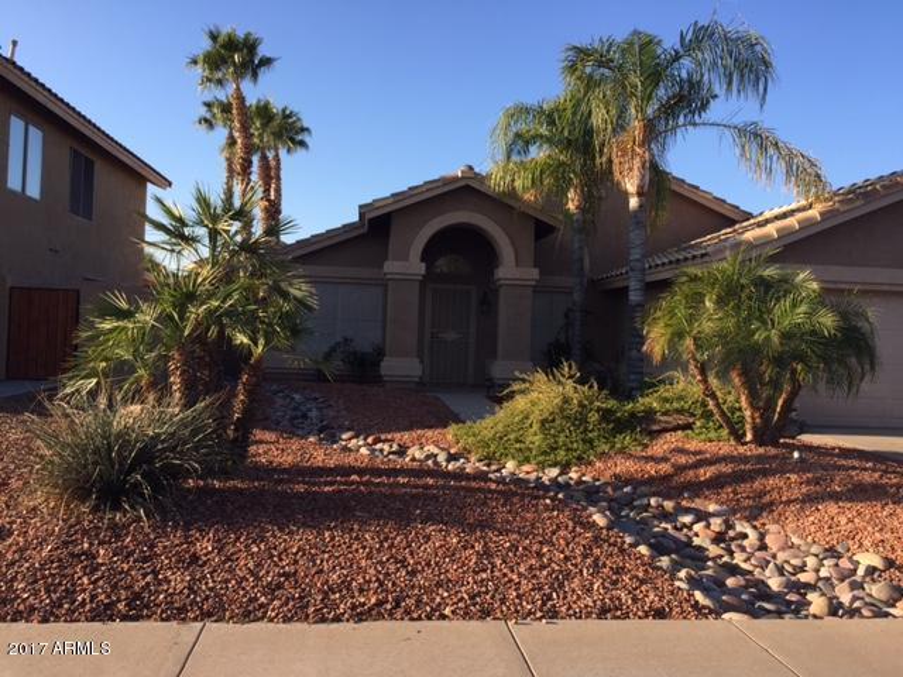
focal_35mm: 29
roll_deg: -1.9
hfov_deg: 61.7
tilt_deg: +1.9
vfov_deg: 48.2
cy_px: 338
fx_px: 756
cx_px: 452
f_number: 2.2
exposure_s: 1/719
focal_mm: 4.15
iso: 32
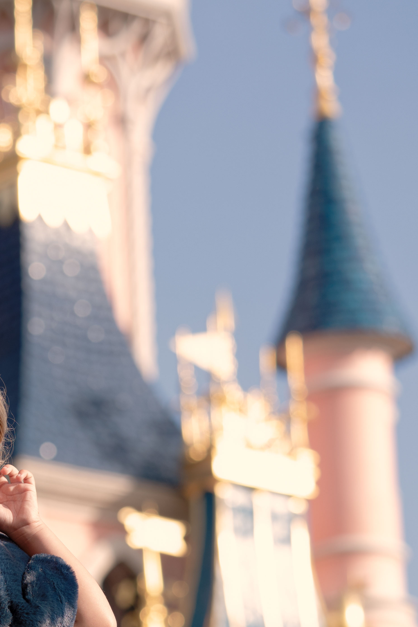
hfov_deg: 5.3
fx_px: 4475
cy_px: 548
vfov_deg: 8.0
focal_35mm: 257
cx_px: -97
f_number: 4
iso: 50
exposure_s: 1/320
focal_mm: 90
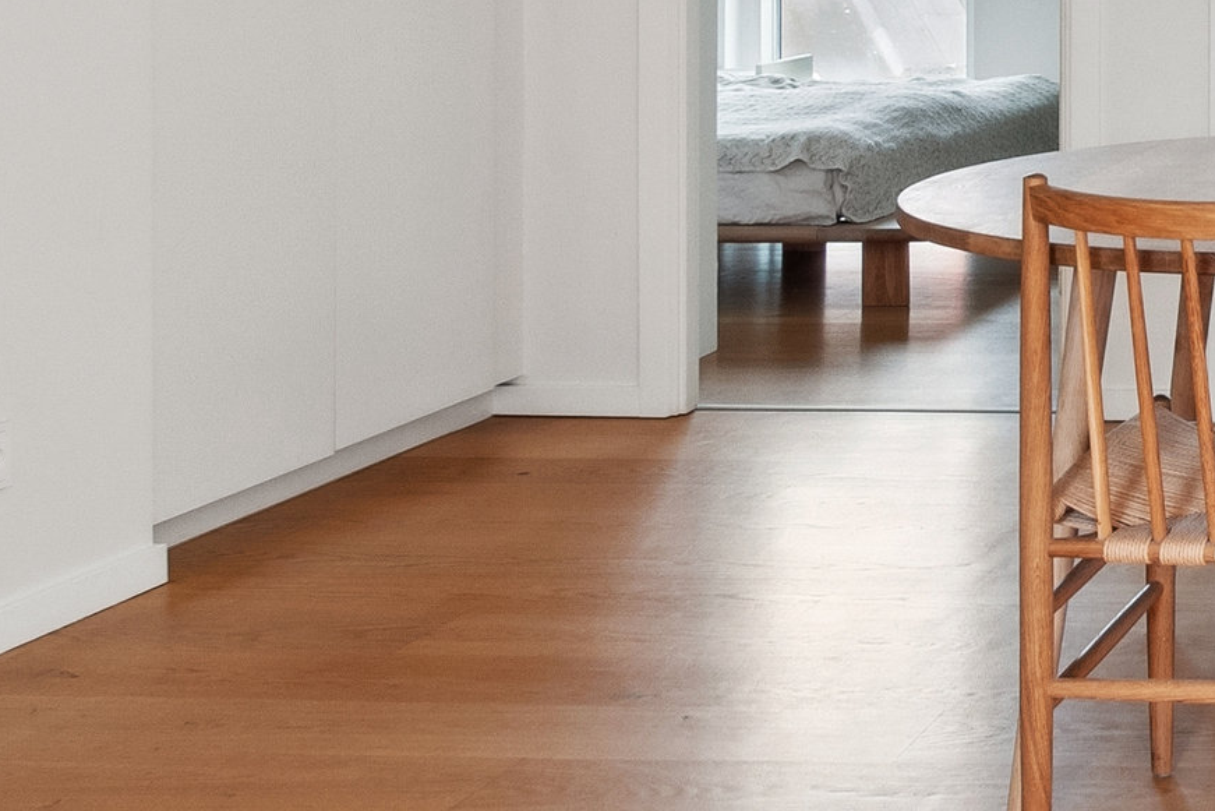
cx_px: 1696
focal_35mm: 62
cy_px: -161
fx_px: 2093
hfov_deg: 26.1
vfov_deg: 20.5
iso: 200
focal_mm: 12
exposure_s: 1/10
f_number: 10
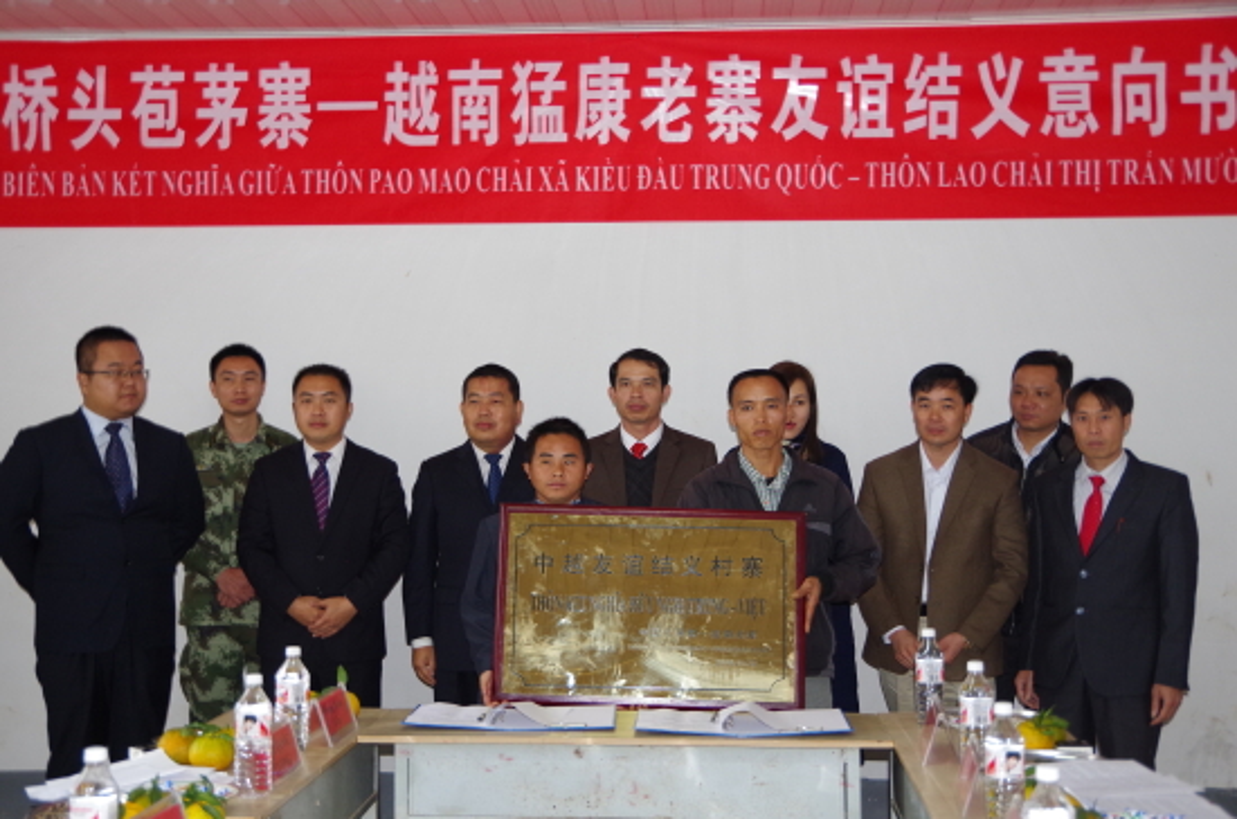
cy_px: 410
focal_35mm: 46
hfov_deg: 42.8
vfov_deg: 29.1
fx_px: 1577
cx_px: 618
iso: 800
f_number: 4.5
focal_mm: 31
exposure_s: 1/25
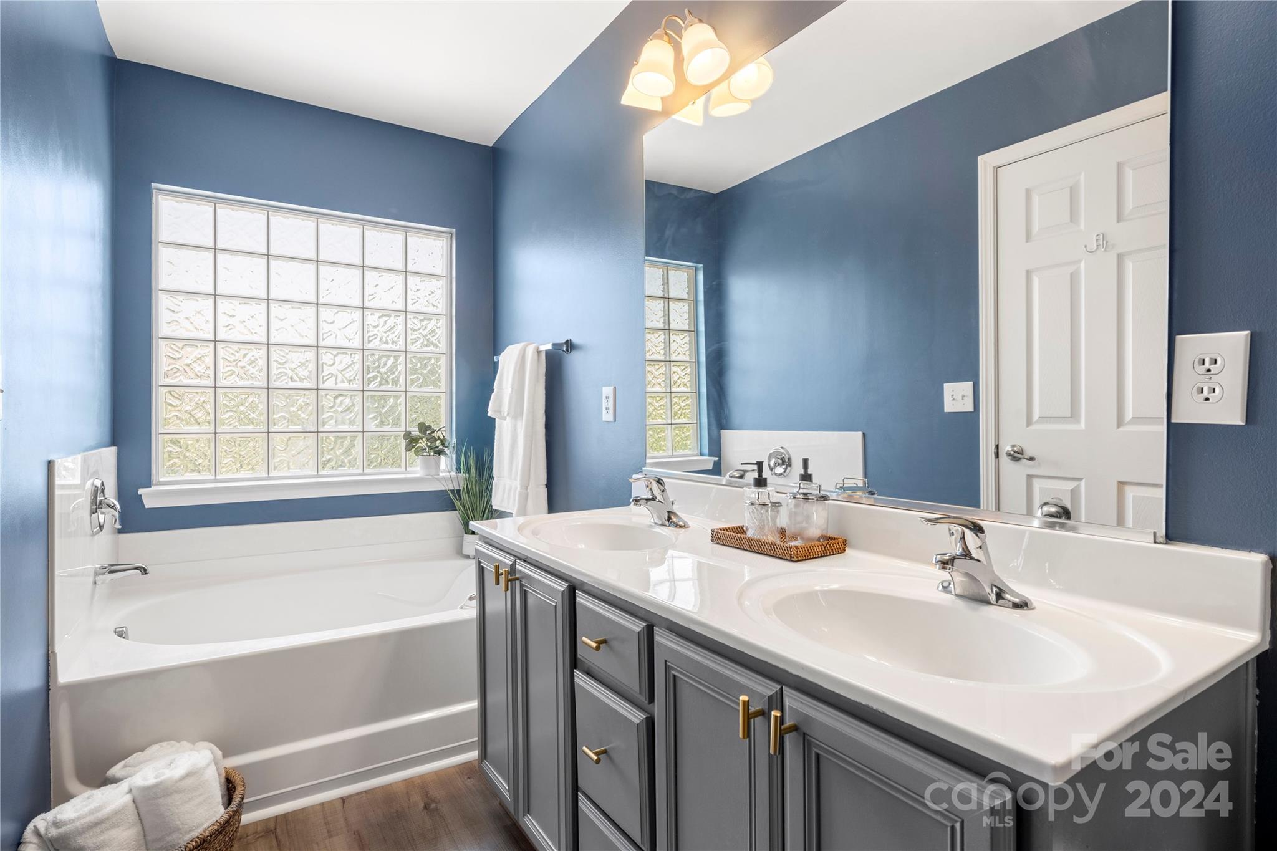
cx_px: 638
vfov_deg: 70.4
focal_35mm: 17
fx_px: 603
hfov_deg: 93.3
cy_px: 426
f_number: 9
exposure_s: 1/2.5
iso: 200
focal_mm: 17
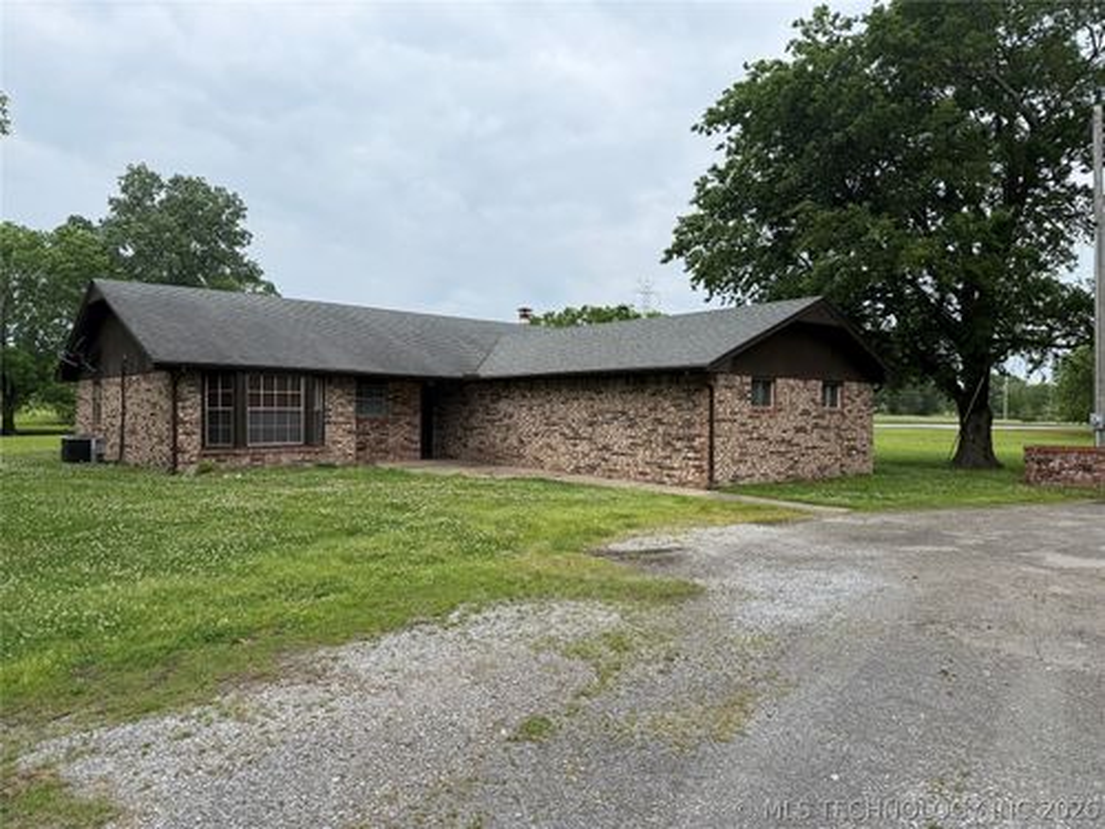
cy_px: 414
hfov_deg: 71.6
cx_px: 552
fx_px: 766
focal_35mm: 24
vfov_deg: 56.8
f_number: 1.78
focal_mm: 6.76
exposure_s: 1/3021
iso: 80
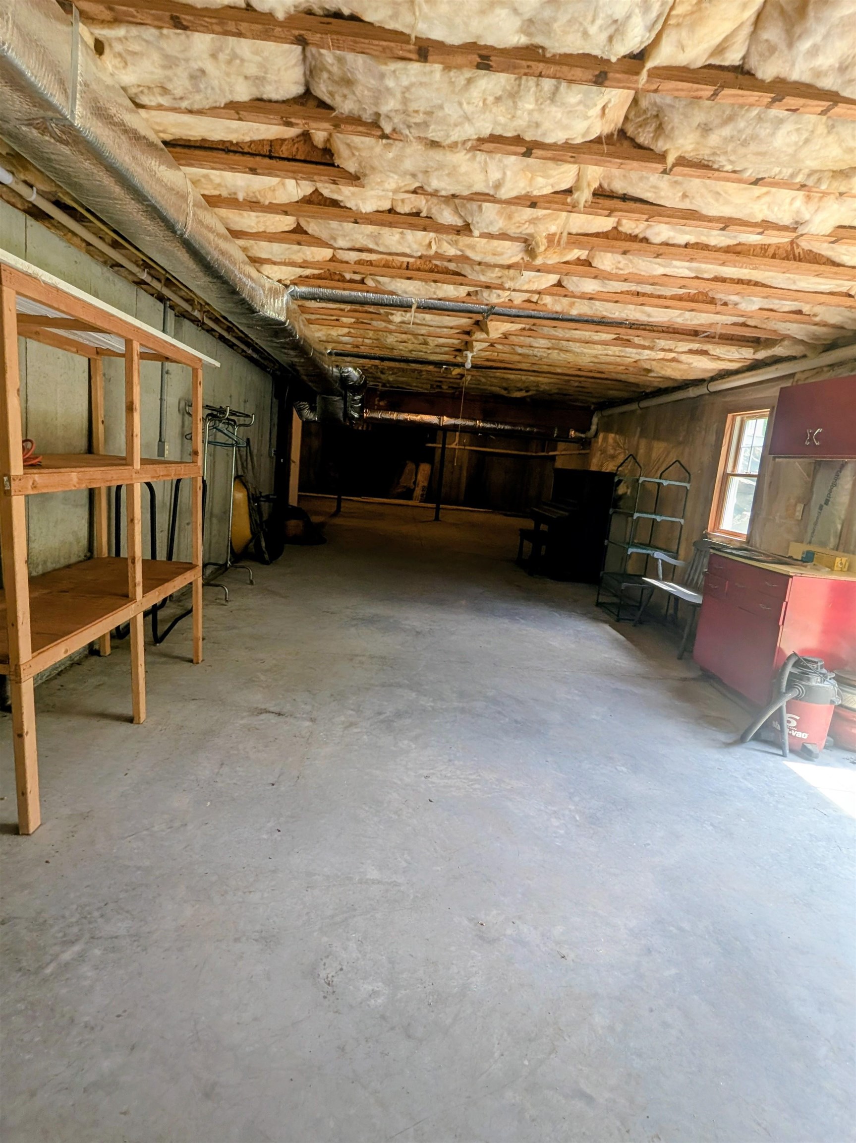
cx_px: 428
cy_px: 572
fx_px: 528
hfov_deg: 78.1
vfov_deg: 94.5
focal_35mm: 16
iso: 34
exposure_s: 1/49.4
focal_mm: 2.22
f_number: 2.2
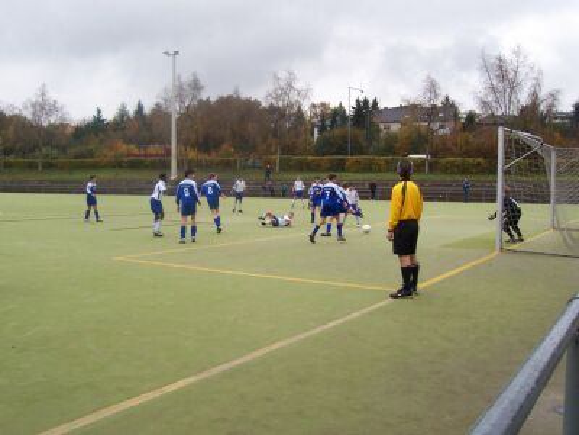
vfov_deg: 38.7
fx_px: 619
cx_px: 290
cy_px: 218
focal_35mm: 37
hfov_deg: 50.1
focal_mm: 5.6
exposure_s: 1/125
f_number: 5.6
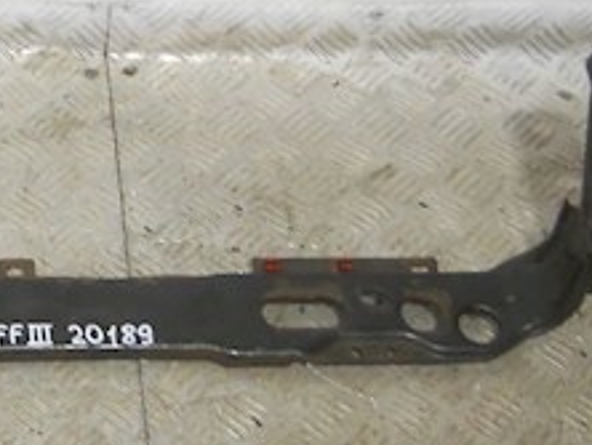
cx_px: -117
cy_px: -69
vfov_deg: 12.3
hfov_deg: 16.0
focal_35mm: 118
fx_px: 2020
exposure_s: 1/30
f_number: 3.1
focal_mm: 6.72
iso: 200
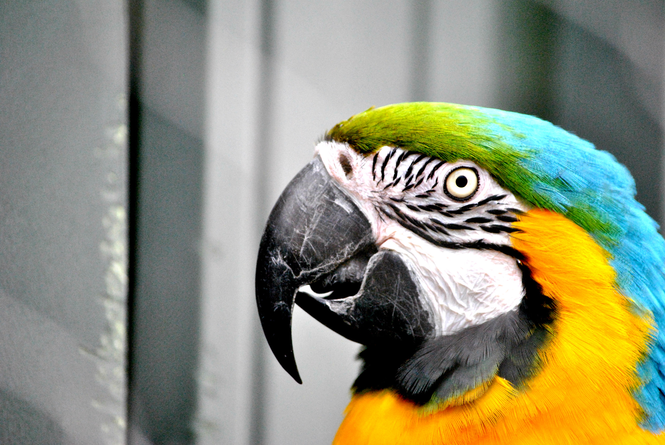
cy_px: 222
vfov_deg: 4.2
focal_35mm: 330
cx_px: 332
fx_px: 6103
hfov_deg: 6.2
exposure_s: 1/500
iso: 1100
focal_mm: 220
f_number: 5.3
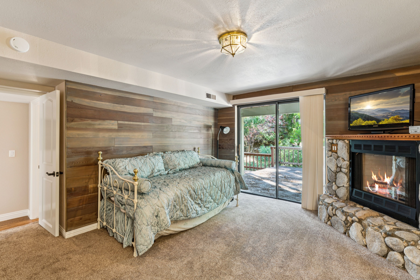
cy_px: 140
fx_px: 195
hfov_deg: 94.3
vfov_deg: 71.4
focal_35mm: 17
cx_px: 210
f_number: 13
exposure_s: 3.2
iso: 100
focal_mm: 16.7
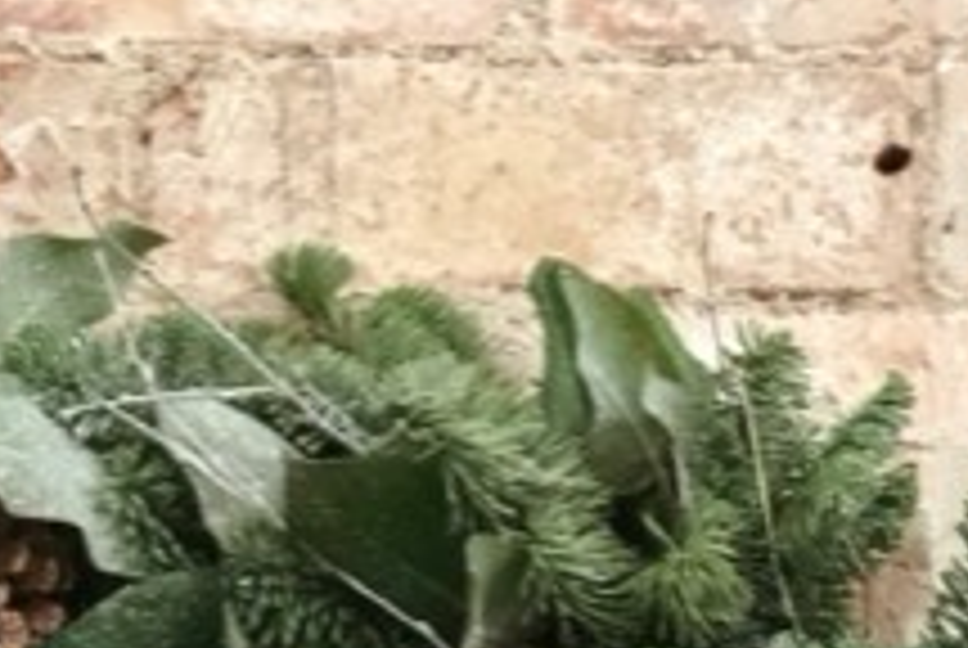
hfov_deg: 11.7
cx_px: 376
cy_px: 1364
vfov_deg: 7.5
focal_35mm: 176
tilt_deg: +1.2
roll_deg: -0.9
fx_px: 4739
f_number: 2.8
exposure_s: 1/33
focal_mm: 6.6
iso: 500
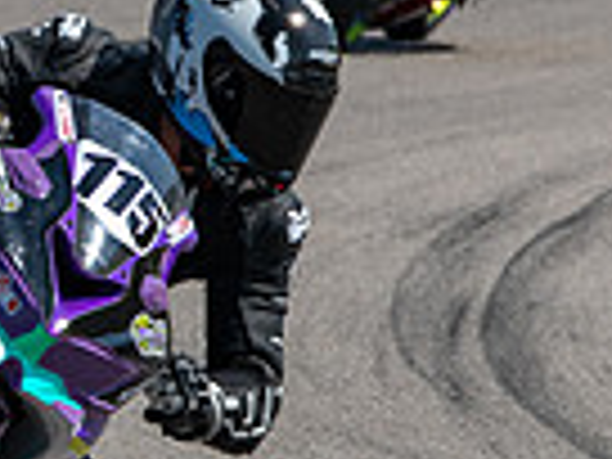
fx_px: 17998
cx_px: -238
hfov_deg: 1.9
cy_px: 296
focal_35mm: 1018
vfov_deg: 1.5
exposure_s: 1/800
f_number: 9
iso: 180
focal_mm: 200
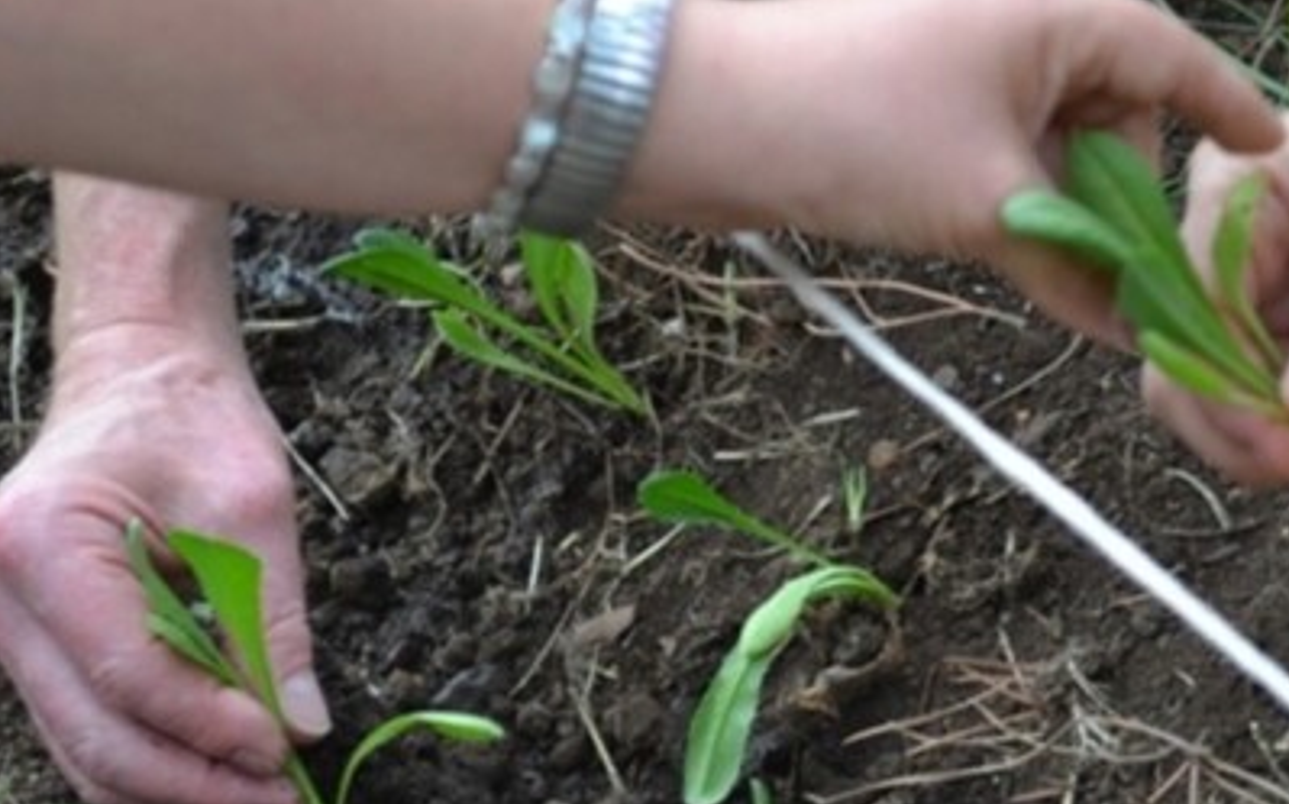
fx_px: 3109
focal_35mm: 89
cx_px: 640
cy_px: 442
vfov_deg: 14.7
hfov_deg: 23.4
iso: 400
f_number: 5.6
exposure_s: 1/80
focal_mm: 55
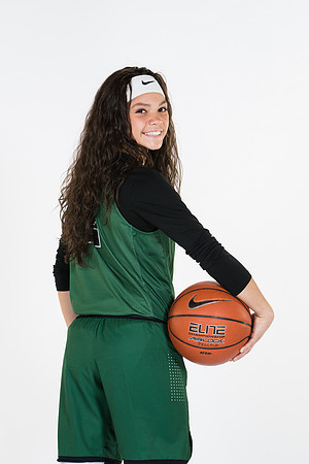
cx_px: 154
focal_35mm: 180
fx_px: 2317
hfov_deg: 7.6
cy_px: 232
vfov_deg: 11.4
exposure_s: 1/160
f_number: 5.6
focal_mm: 120
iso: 200
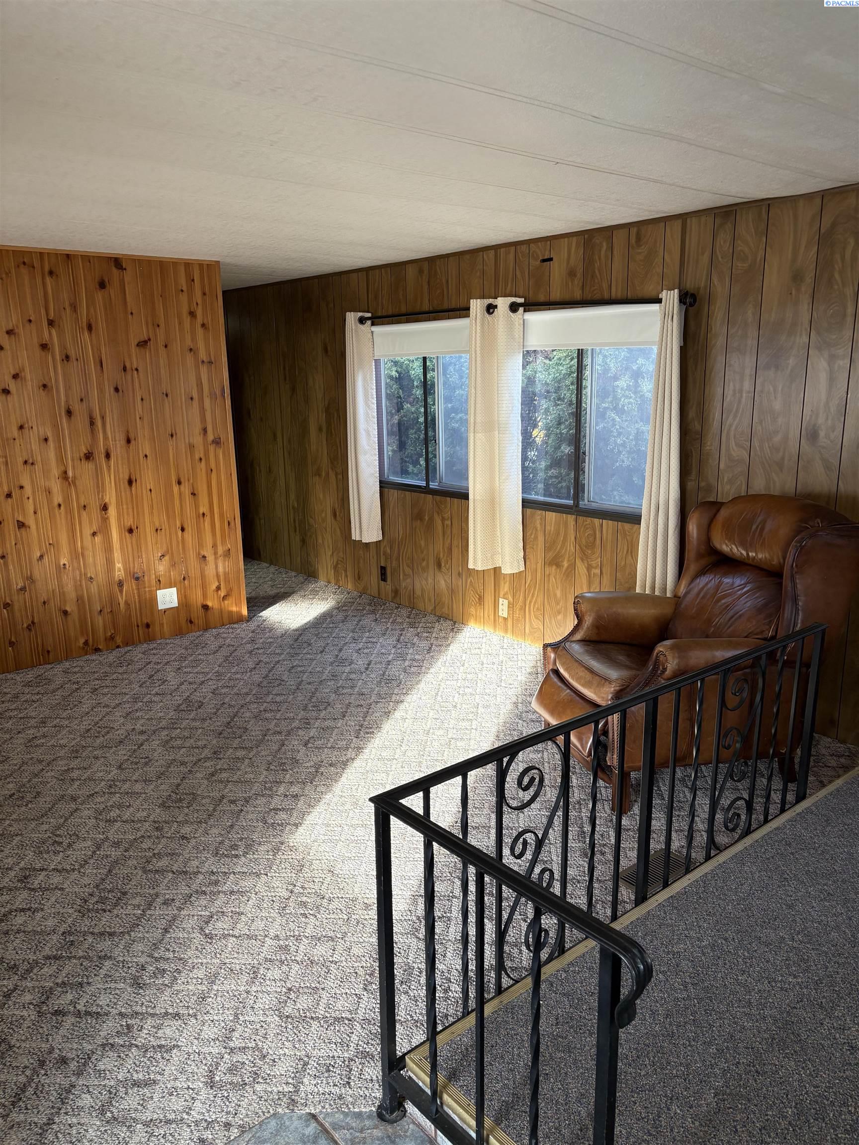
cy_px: 572
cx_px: 430
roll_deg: +0.8
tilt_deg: -13.8
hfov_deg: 53.1
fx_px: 860
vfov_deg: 67.3
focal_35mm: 26
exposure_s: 1/65
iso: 125
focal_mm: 5.96
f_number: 1.6
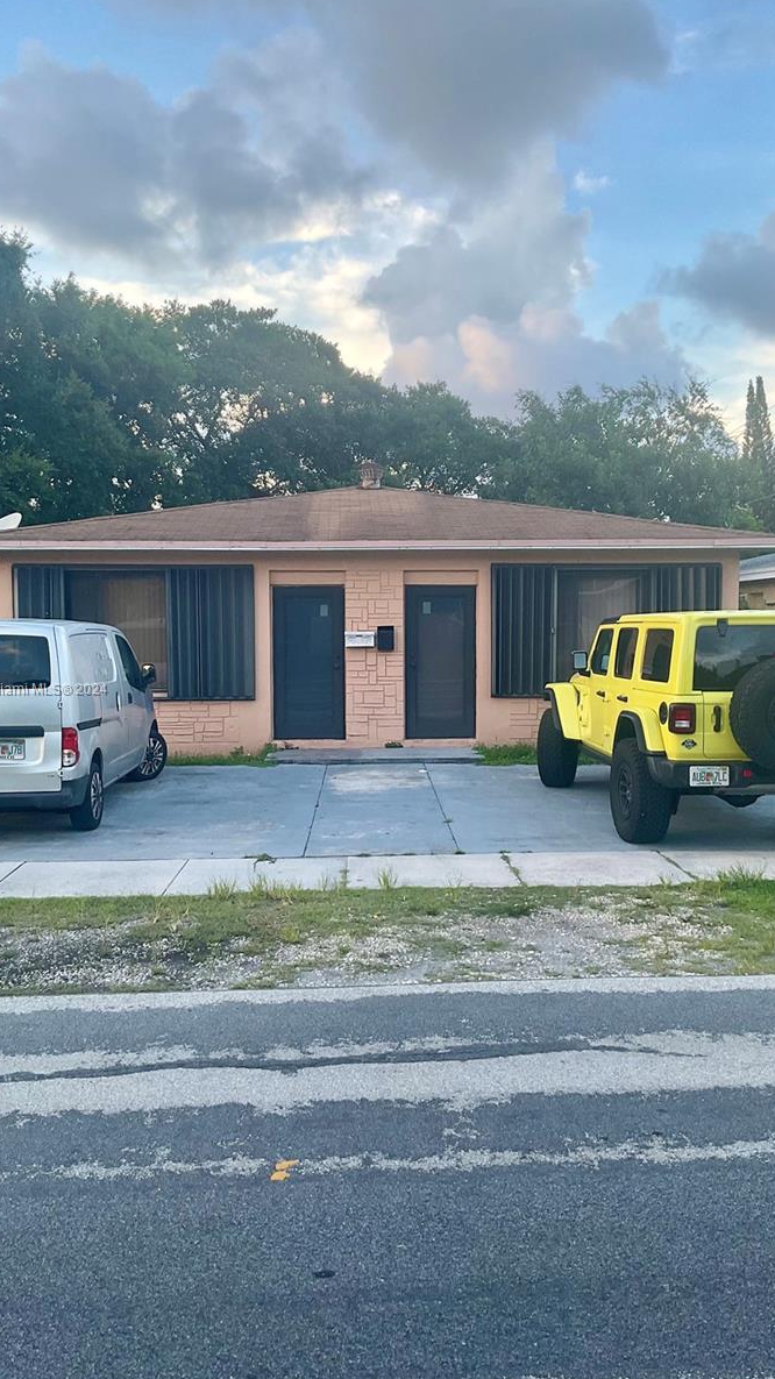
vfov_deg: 61.0
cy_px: 690
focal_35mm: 32
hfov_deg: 36.6
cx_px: 418
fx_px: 1170
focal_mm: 3
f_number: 1.8
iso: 25
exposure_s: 1/122
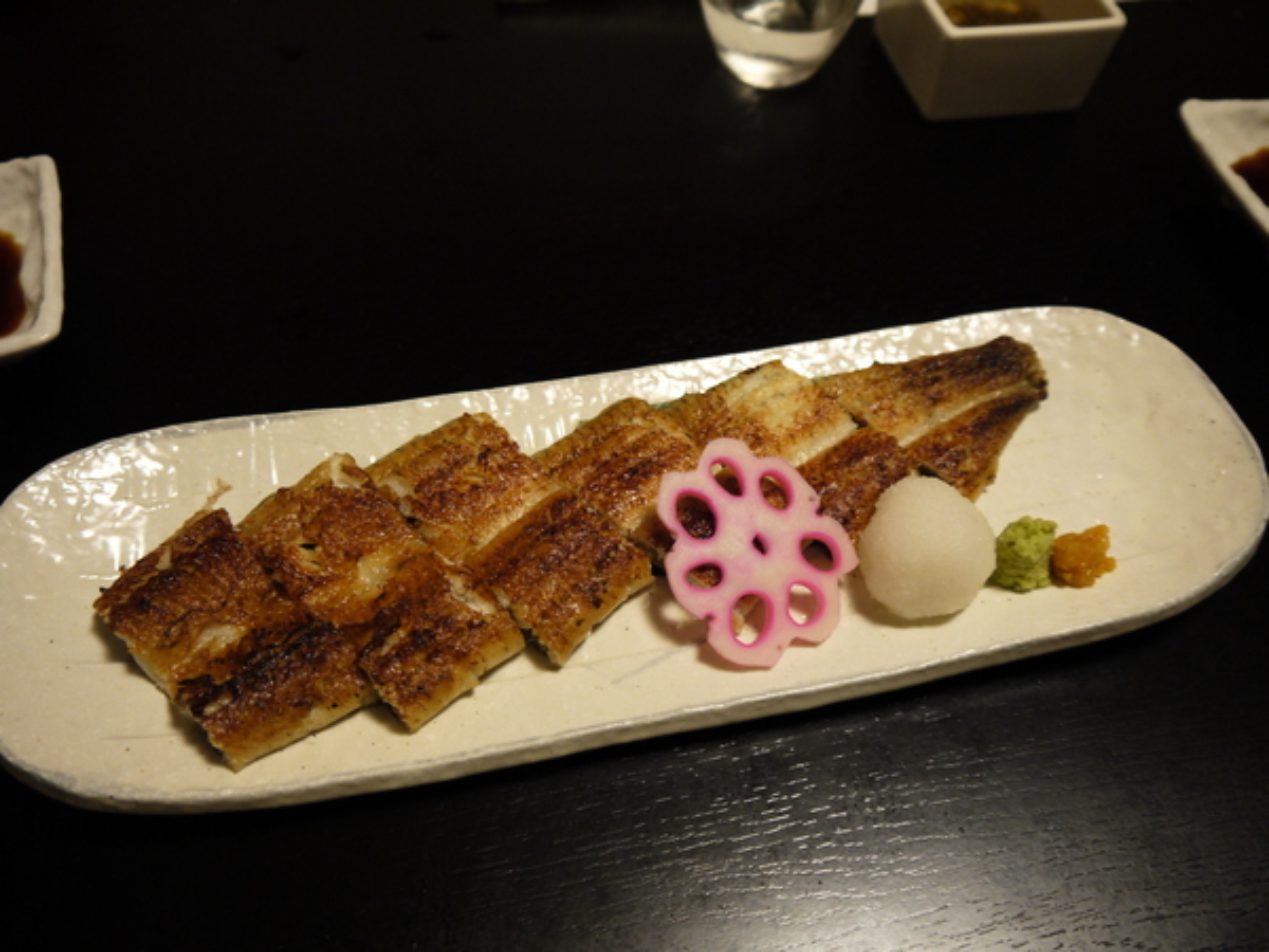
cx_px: 634
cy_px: 476
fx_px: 1100
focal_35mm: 30
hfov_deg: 60.0
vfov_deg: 46.8
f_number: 3.6
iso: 320
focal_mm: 15
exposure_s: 1/60
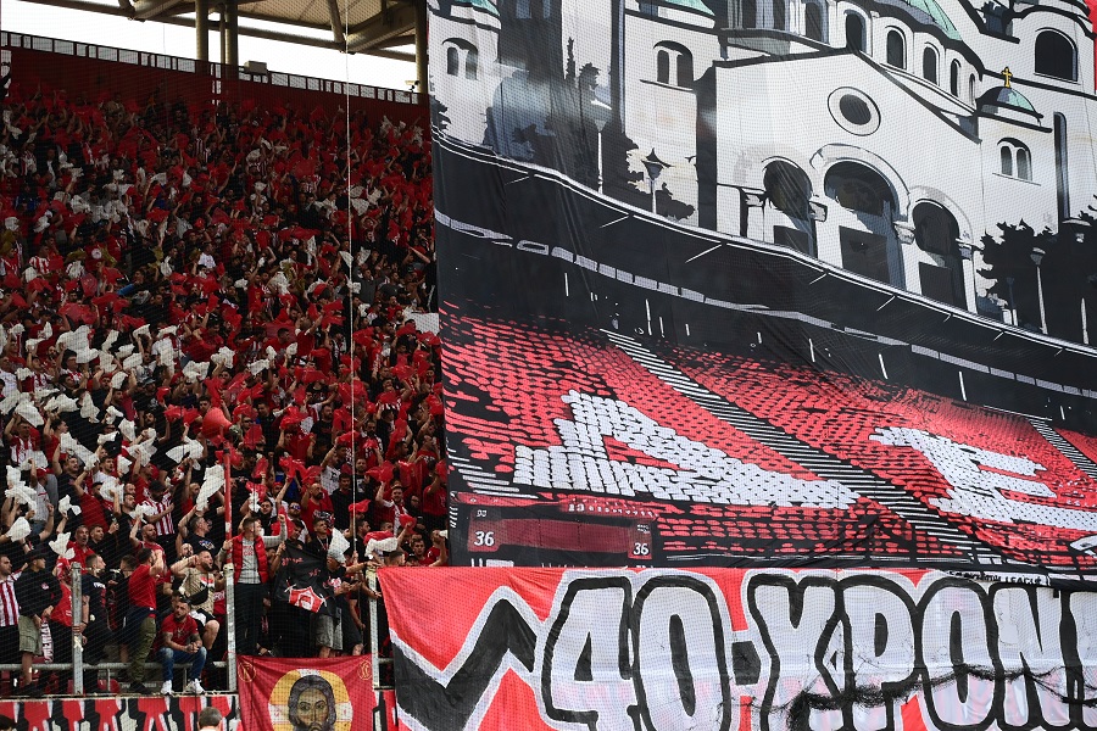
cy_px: 366
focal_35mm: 78
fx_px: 2377
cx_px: 548
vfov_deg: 17.5
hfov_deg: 26.0
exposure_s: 1/800
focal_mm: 78
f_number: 3.2
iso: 1600
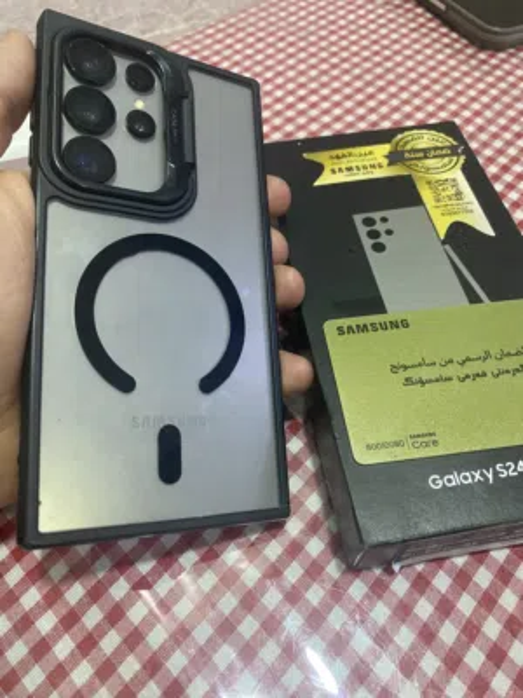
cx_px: 262
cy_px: 349
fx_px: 524
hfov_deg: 53.1
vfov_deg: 67.3
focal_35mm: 26
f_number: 1.8
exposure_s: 1/60
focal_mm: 4.25
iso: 500
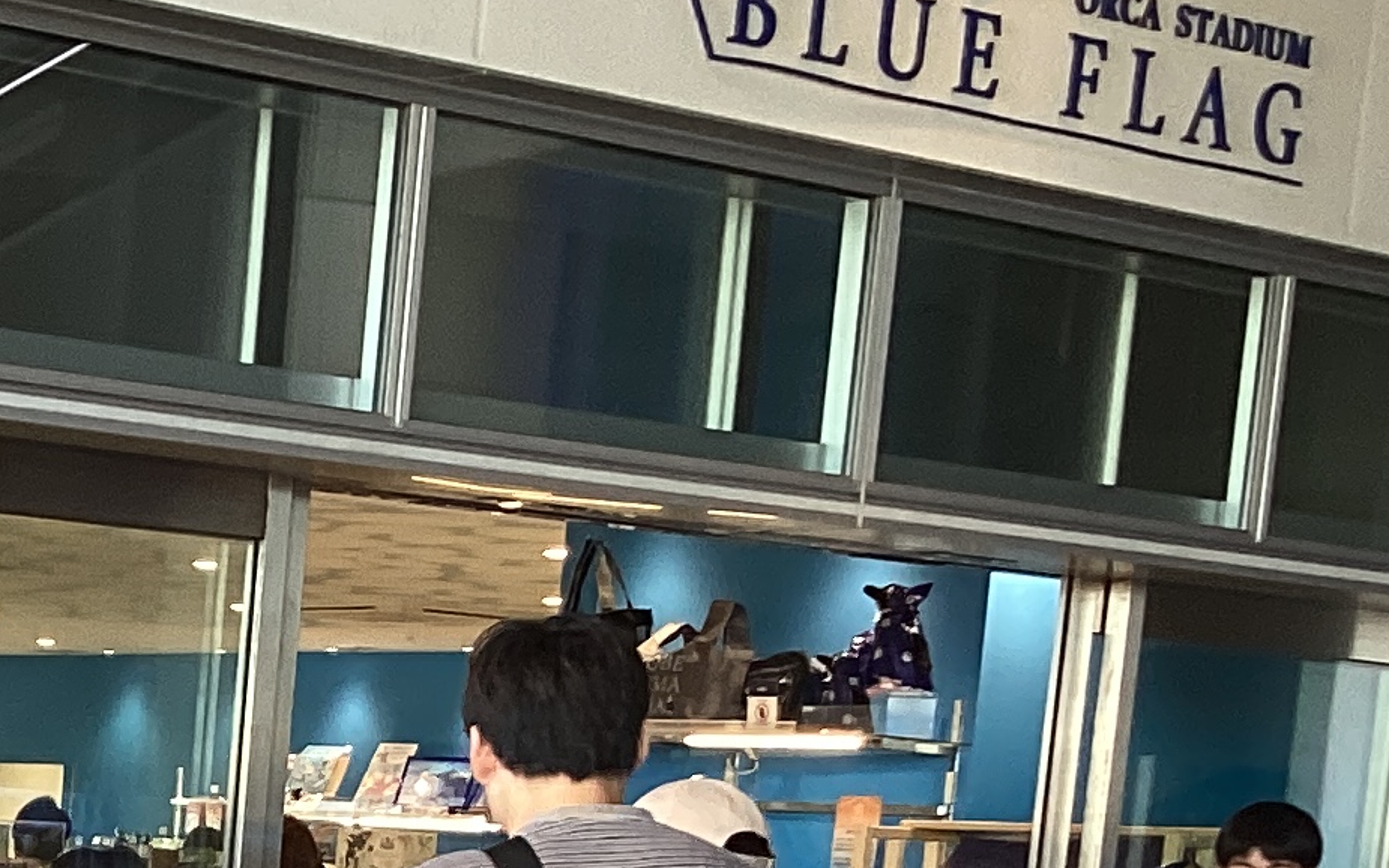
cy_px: 1535
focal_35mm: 116
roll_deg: -5.2
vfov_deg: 10.6
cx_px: -299
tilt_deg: -9.0
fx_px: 4391
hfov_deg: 17.1
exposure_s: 1/120
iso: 80
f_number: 2.4
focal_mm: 3.3
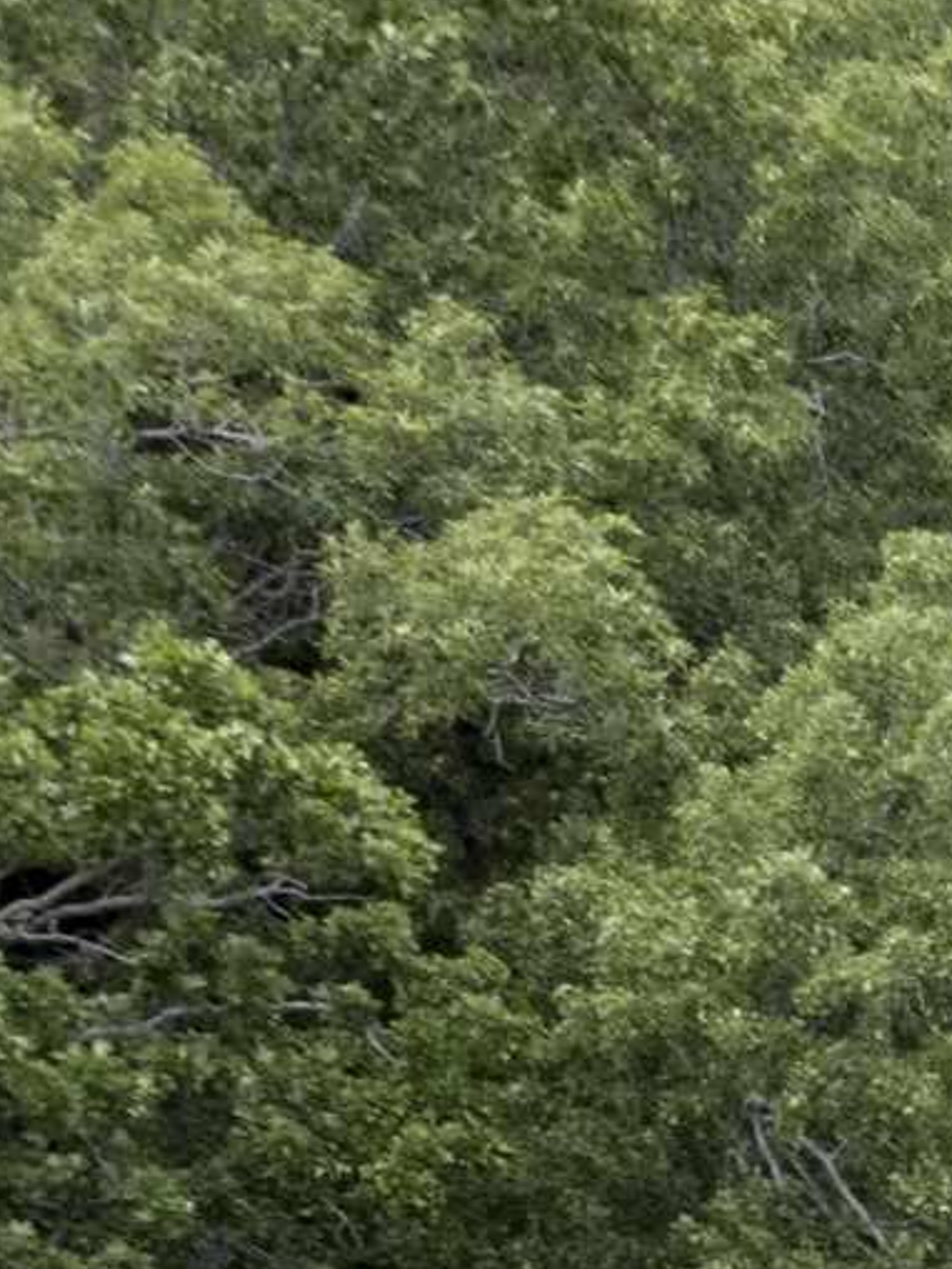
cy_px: 2336
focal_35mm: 128
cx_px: 3386
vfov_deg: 13.7
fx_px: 4694
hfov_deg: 8.4
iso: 100
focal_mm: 8.38
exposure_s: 1/60
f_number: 2.8
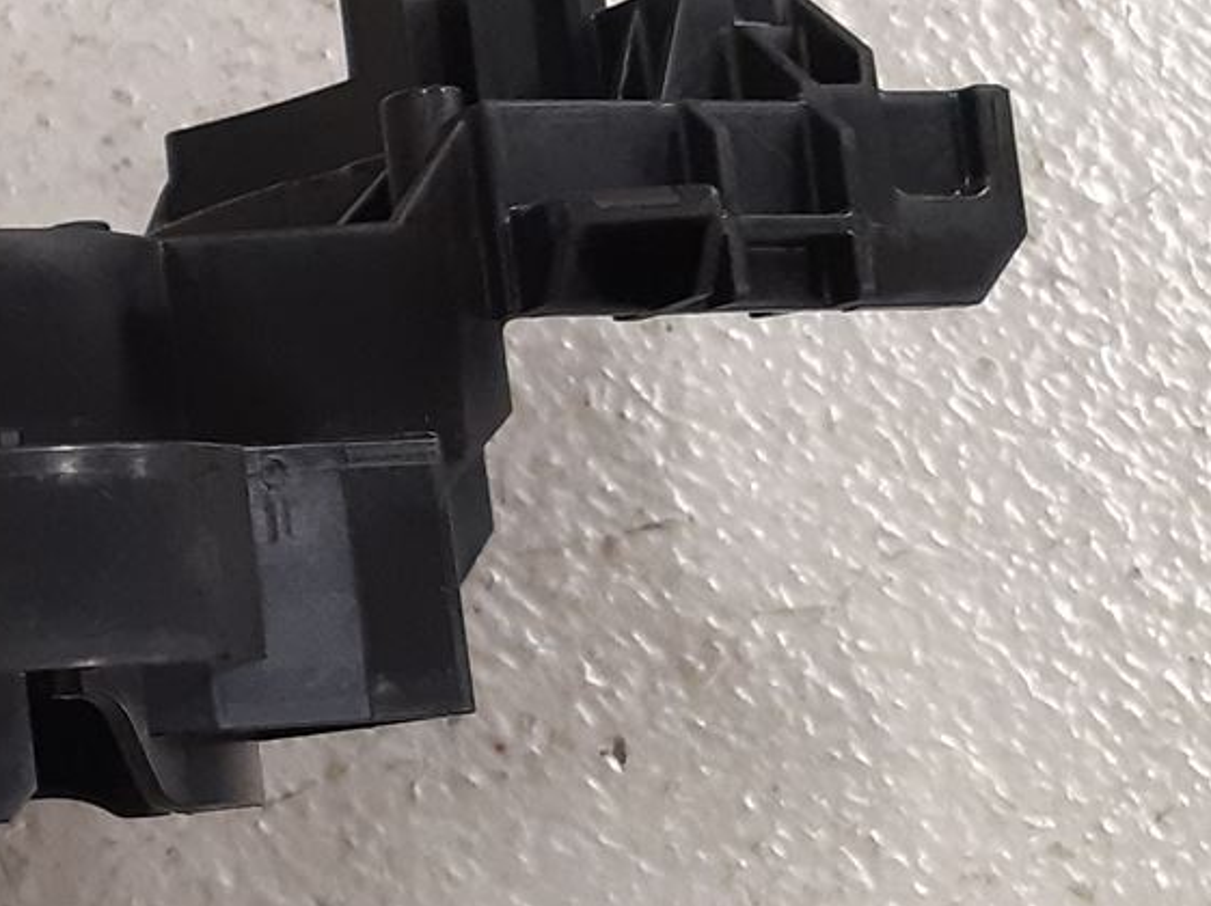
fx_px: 3321
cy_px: 513
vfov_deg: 15.5
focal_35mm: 95
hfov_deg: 17.4
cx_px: -855
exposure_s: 1/50
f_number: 1.7
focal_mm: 3.93
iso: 200
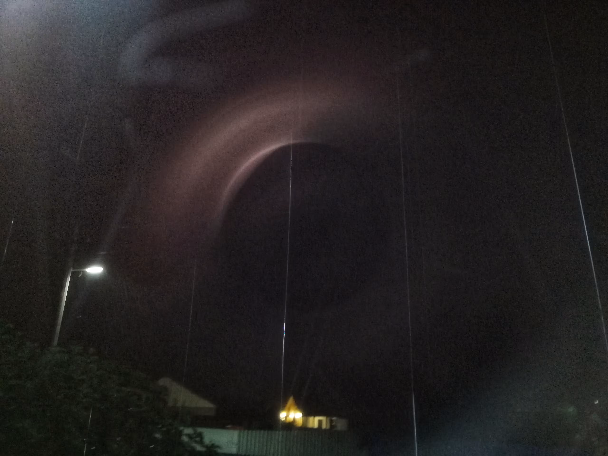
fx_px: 474
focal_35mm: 27
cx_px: 304
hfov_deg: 65.3
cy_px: 228
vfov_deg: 51.4
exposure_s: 1/12.5
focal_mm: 3.96
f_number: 1.8
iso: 1600
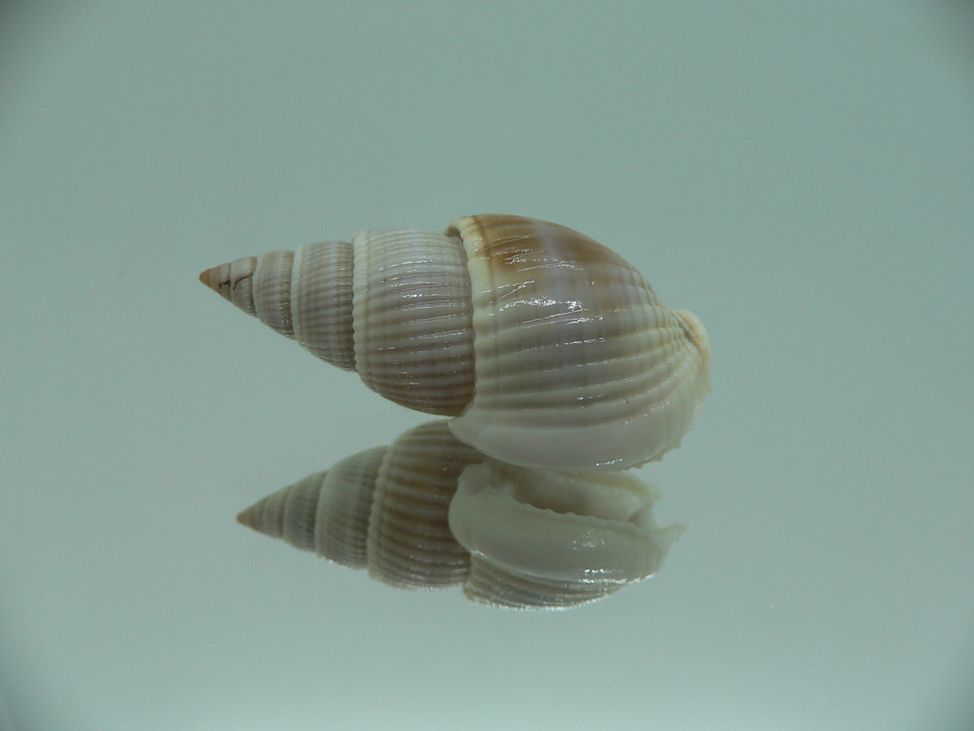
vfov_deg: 40.7
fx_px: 985
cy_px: 366
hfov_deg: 52.6
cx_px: 487
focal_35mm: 35
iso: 80
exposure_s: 1/60
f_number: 2.8
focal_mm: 4.6
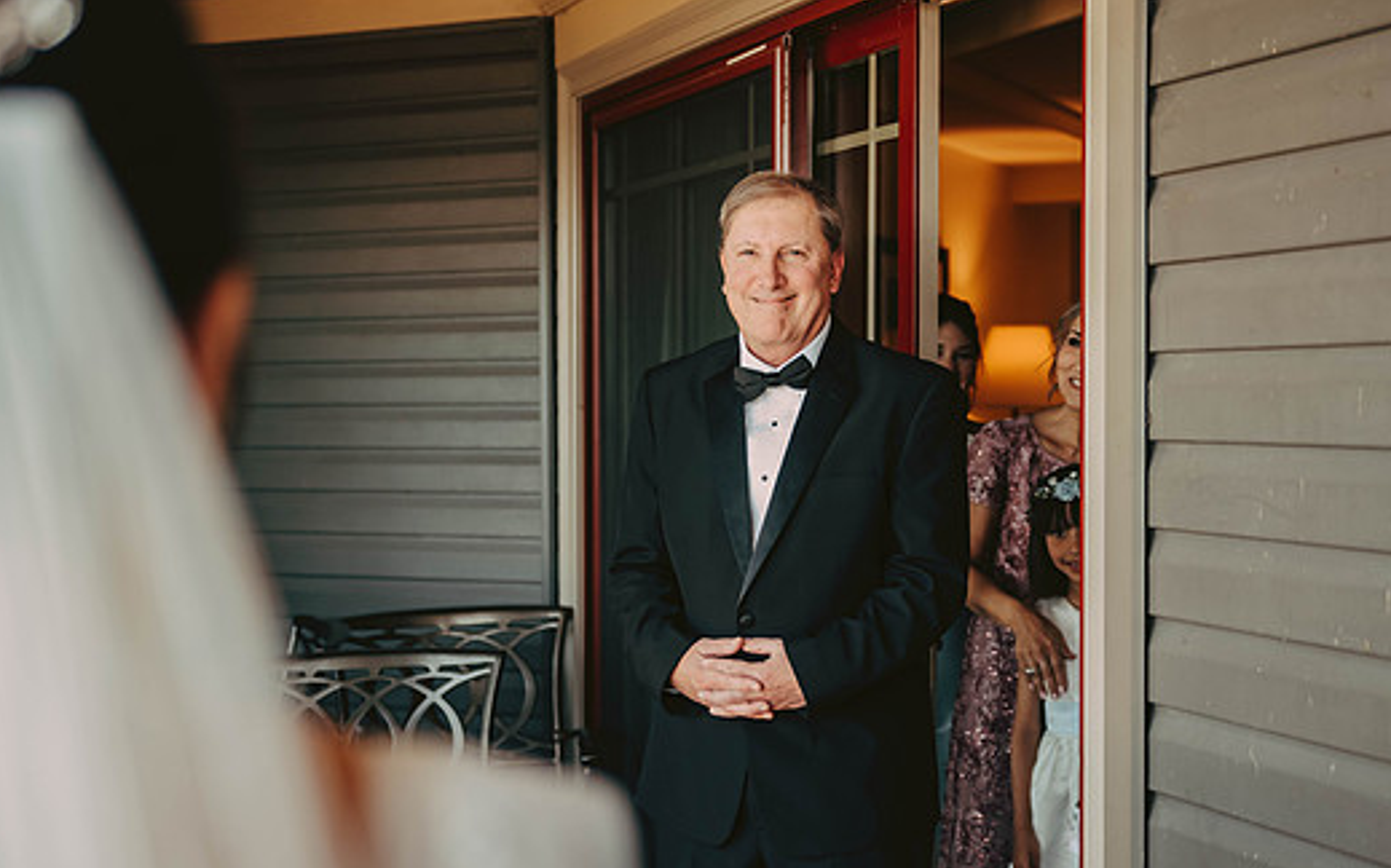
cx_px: 740
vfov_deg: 22.7
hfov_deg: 35.7
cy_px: 427
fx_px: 2160
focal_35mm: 57
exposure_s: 1/320
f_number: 2.8
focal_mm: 50
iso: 800
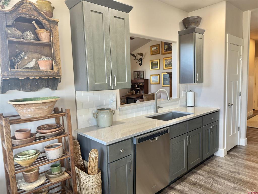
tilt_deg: -5.4
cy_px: 97
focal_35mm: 24
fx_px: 179
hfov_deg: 71.6
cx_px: 129
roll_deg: +2.0
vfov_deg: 56.8
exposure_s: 1/60
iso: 125
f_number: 1.78
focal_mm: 6.76
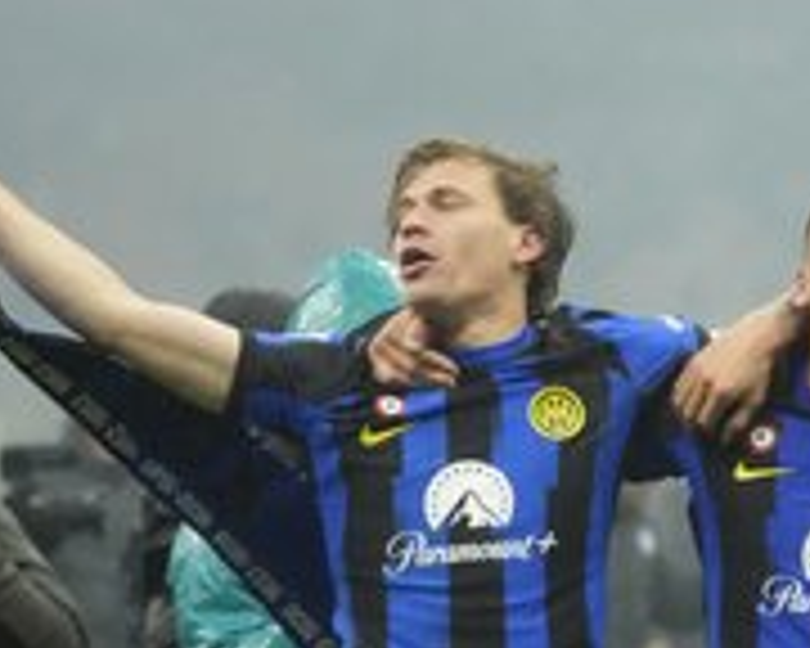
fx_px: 5154
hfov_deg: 8.9
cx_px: 738
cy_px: 556
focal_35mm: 215
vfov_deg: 7.2
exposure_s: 1/2000
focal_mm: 103
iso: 3200
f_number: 2.8
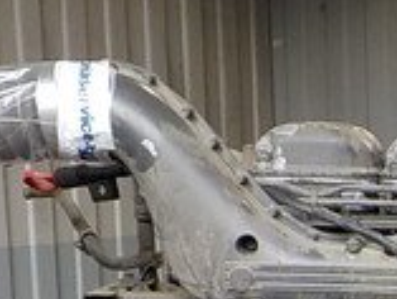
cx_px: 620
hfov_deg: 14.8
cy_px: 438
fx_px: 1400
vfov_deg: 11.7
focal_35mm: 122
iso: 125
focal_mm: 4.1
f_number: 3.3
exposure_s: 1/80
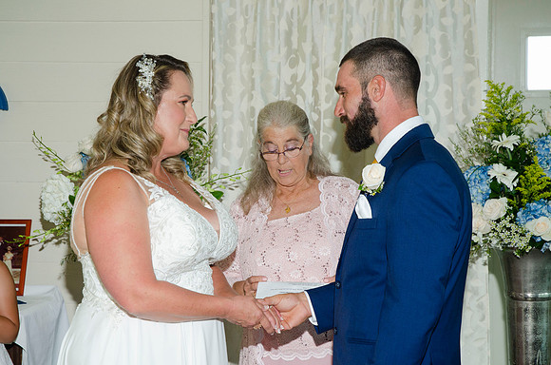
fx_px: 1145
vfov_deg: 18.1
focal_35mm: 75
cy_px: 182
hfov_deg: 27.0
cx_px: 276
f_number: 5.6
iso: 400
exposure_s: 1/125
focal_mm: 50
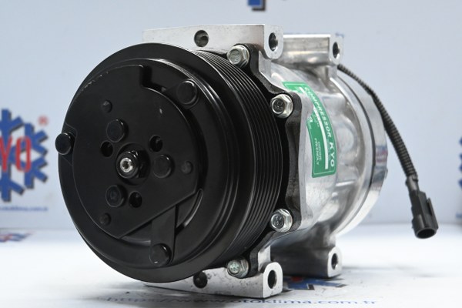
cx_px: 231
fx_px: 962
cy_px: 154
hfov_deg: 27.0
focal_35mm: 75
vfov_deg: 18.2
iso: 4000
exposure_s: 1/80
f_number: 6.3
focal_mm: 50
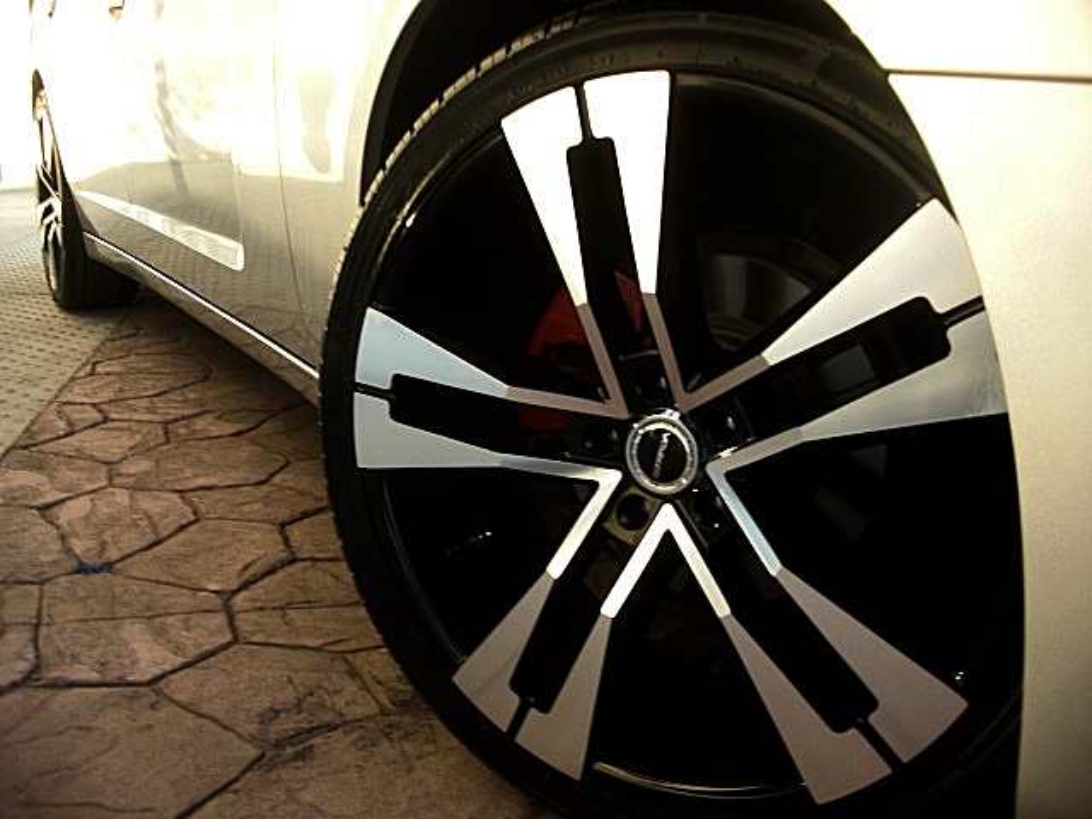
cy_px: 410
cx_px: 546
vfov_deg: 39.7
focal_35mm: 36
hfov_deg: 51.4
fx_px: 1136
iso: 50
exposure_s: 1/80
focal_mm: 6.3
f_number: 2.8
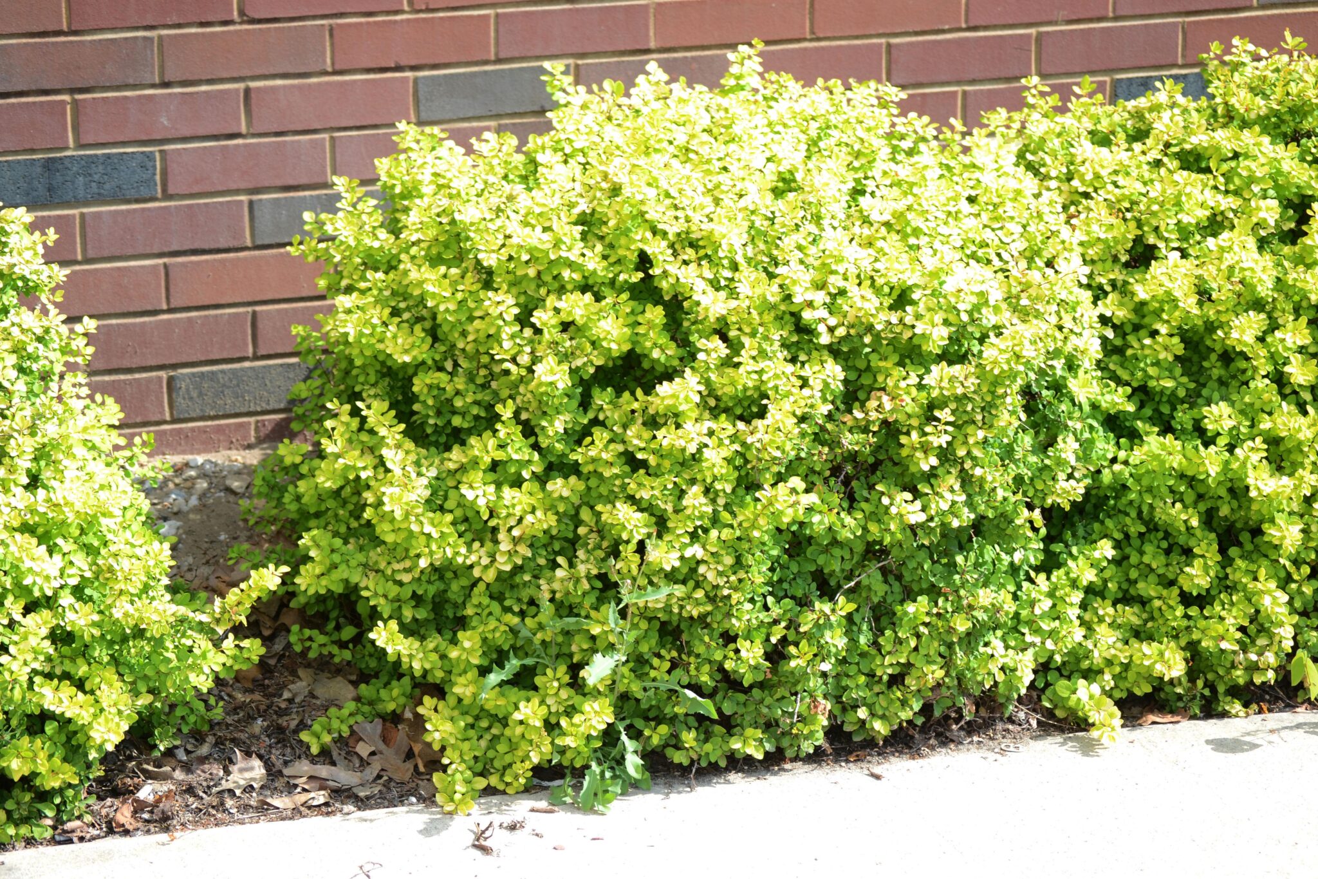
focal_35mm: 93
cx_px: 659
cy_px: 440
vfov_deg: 14.7
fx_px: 3404
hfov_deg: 21.9
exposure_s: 1/160
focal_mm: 62
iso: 100
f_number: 5.6
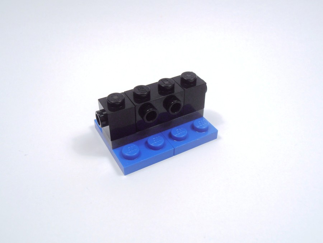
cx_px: 162
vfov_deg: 38.7
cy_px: 122
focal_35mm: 37
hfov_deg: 50.1
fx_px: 345
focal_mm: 6.61
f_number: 3.9
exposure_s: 1/80
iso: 80
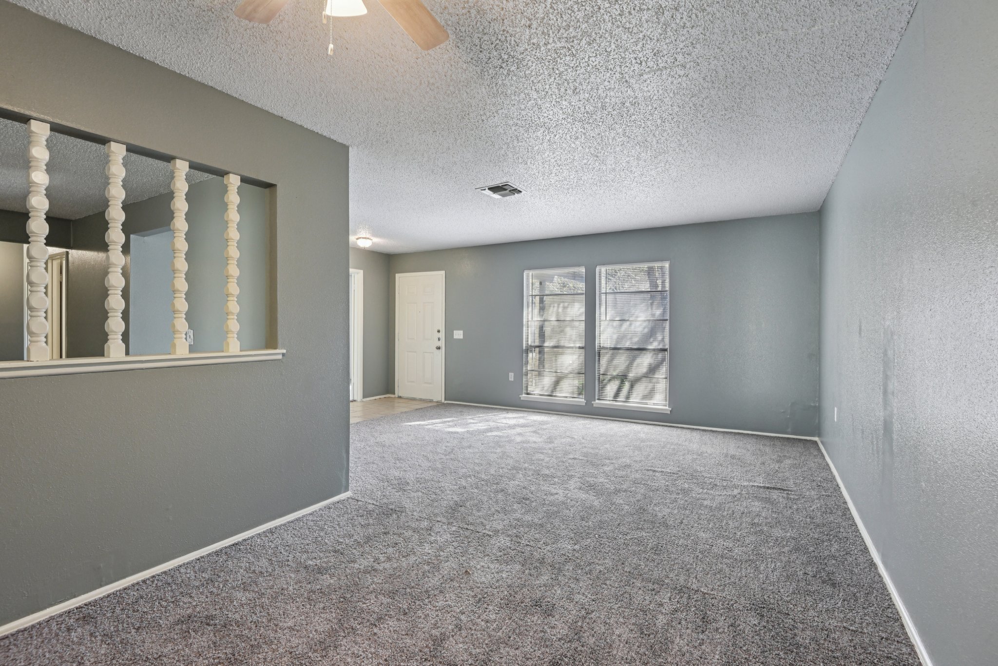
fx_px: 444
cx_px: 499
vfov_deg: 73.8
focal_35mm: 16
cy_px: 333
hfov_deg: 96.7
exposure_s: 1/15
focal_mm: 16
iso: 900
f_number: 8
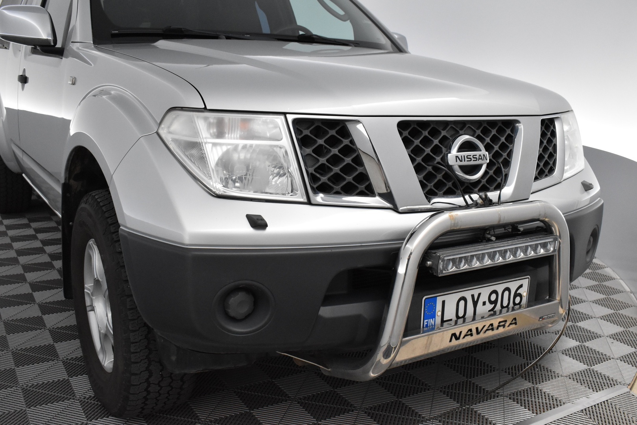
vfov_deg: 36.9
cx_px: 318
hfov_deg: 53.1
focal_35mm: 36
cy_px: 212
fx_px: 637
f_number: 5.6
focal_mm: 24
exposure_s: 1/125
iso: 3200
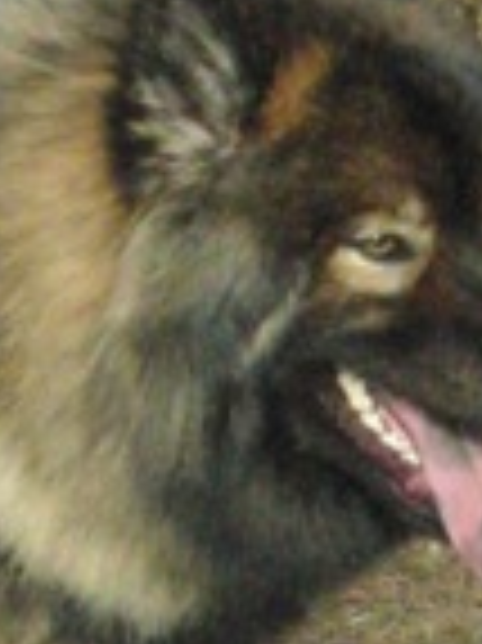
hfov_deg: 2.2
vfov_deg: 3.0
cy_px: 212
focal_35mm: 661
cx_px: 63
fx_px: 12290
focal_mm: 27.31
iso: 1600
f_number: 10.5
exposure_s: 1/500
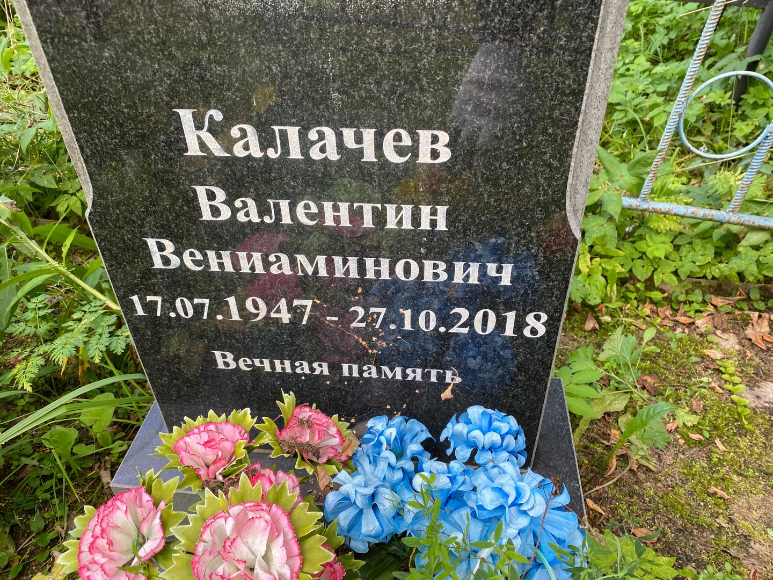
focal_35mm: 26
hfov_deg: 67.3
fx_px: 581
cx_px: 386
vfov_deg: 53.1
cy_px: 290
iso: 40
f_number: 1.8
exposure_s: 1/121
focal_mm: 4.25
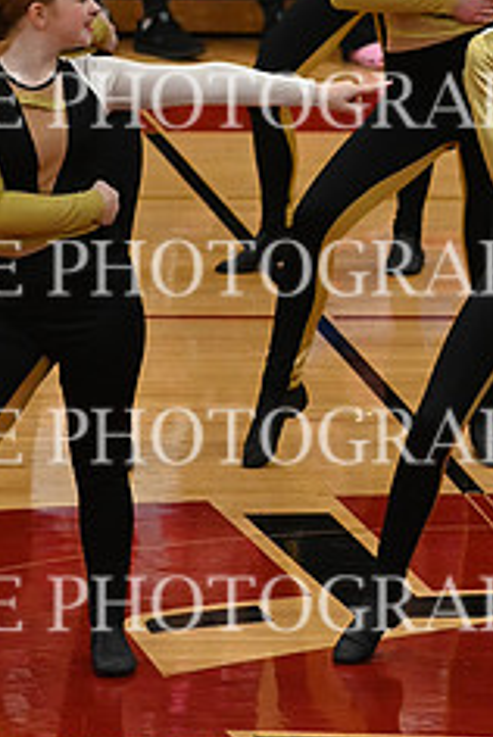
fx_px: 8745
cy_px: 184
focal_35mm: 427
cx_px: 27
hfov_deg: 3.2
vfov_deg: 4.8
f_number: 4
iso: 3200
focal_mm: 116
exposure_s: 1/400
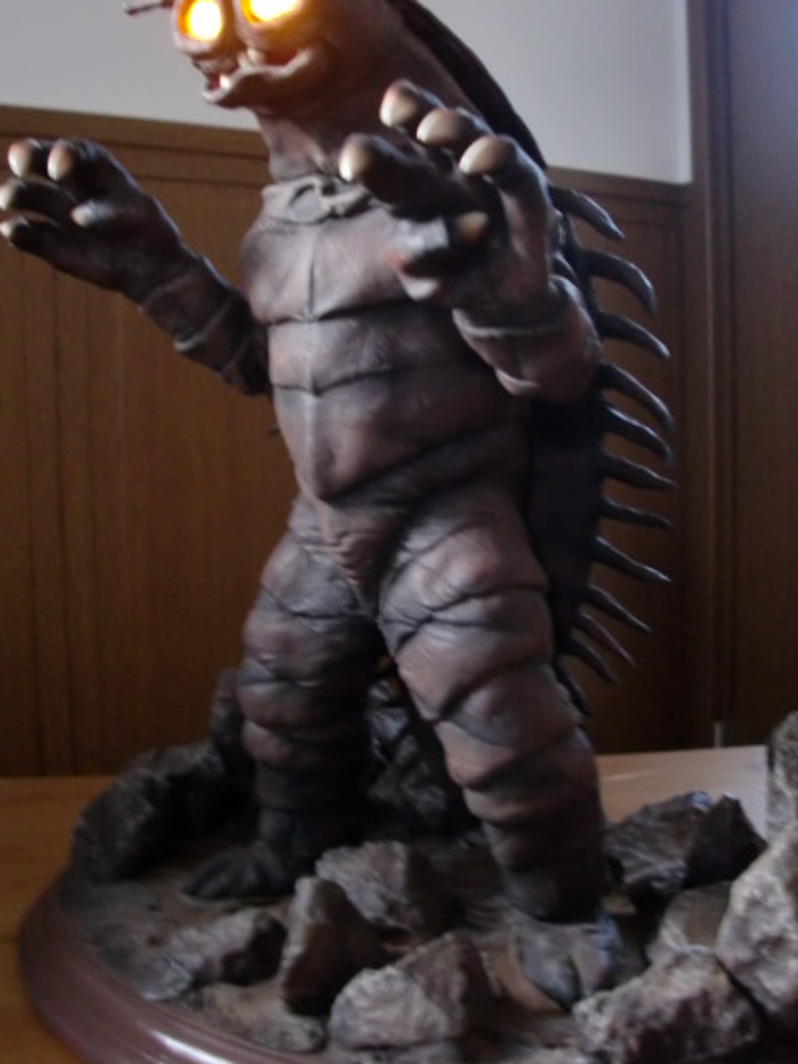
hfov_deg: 33.6
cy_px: 470
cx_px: 403
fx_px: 1322
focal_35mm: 43
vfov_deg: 43.8
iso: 400
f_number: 2.8
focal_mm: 6.3
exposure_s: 1/2
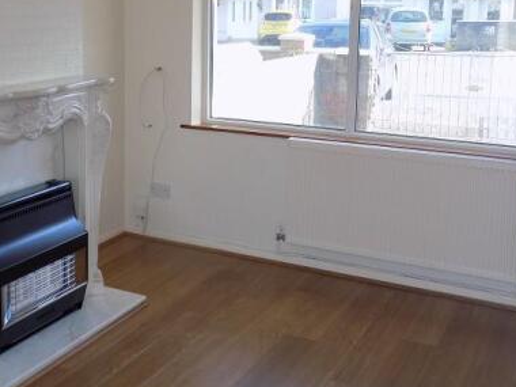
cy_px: 108
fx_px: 686
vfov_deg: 31.1
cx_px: 146
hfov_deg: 40.4
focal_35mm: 46
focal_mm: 5.3
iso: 80
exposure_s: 1/60
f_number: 3.3
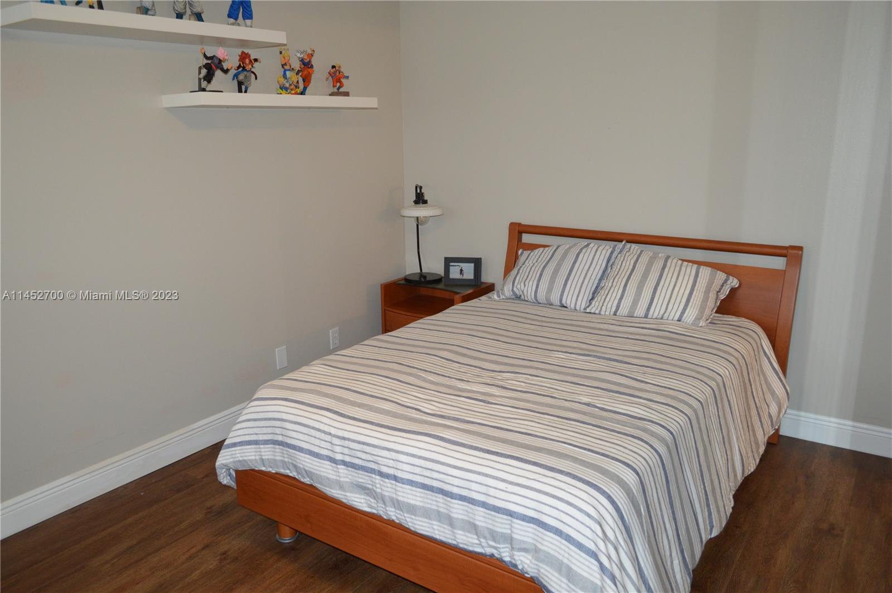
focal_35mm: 27
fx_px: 668
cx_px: 446
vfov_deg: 47.8
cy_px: 296
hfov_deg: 67.4
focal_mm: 18
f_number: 3.5
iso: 800
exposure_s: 1/60
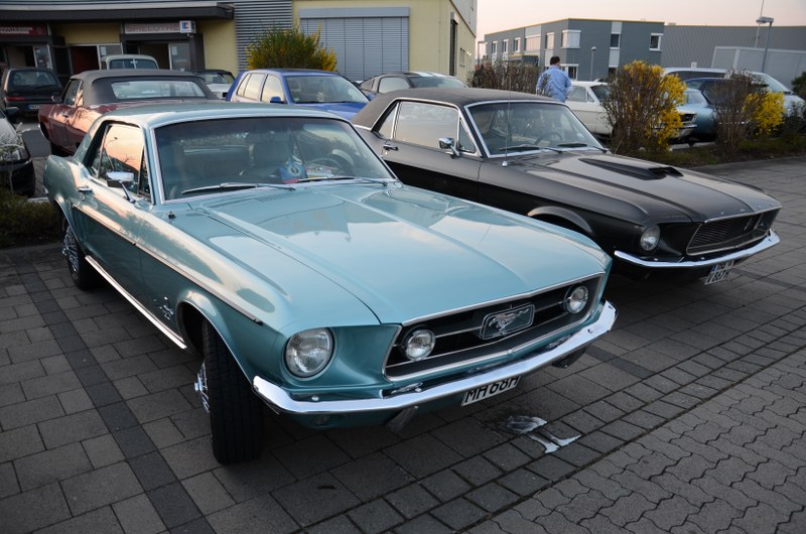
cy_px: 267
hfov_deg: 67.5
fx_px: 603
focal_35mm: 27
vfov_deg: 47.7
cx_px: 403
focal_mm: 18
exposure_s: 1/40
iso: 100
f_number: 3.5
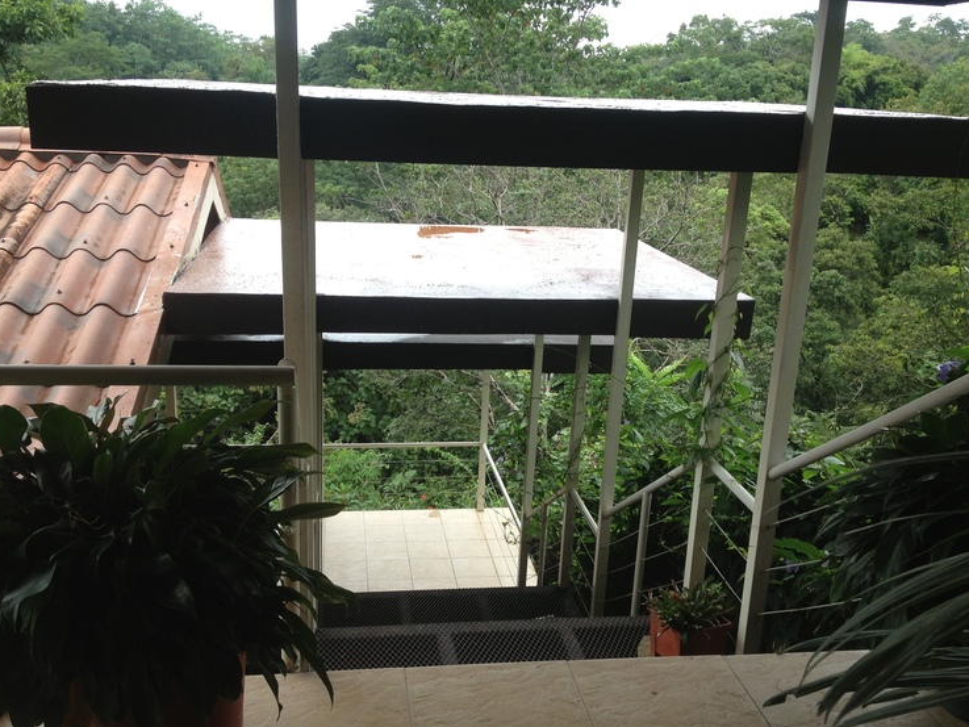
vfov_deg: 37.7
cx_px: 489
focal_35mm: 38
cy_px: 393
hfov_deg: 49.0
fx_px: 1064
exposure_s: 1/253
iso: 50
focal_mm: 4.28
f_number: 2.4
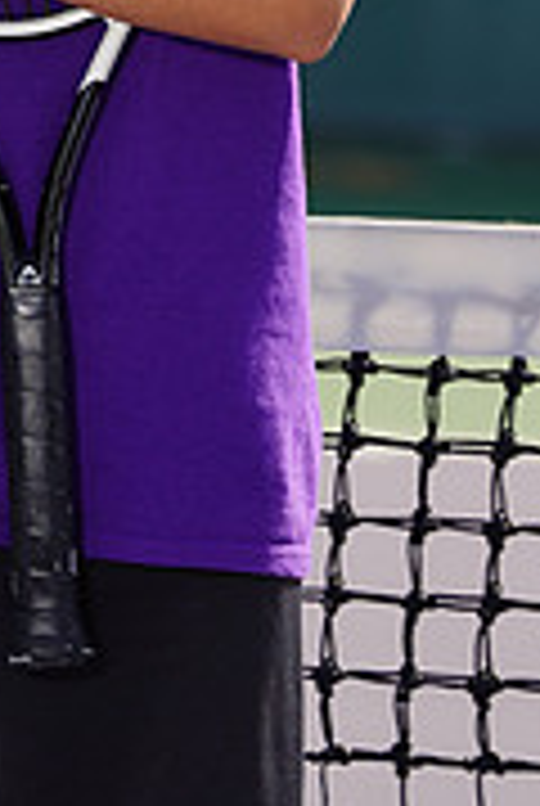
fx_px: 21739
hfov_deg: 1.4
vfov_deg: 2.1
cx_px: 43
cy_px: -284
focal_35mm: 970
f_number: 8
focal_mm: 300
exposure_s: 1/250
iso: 100
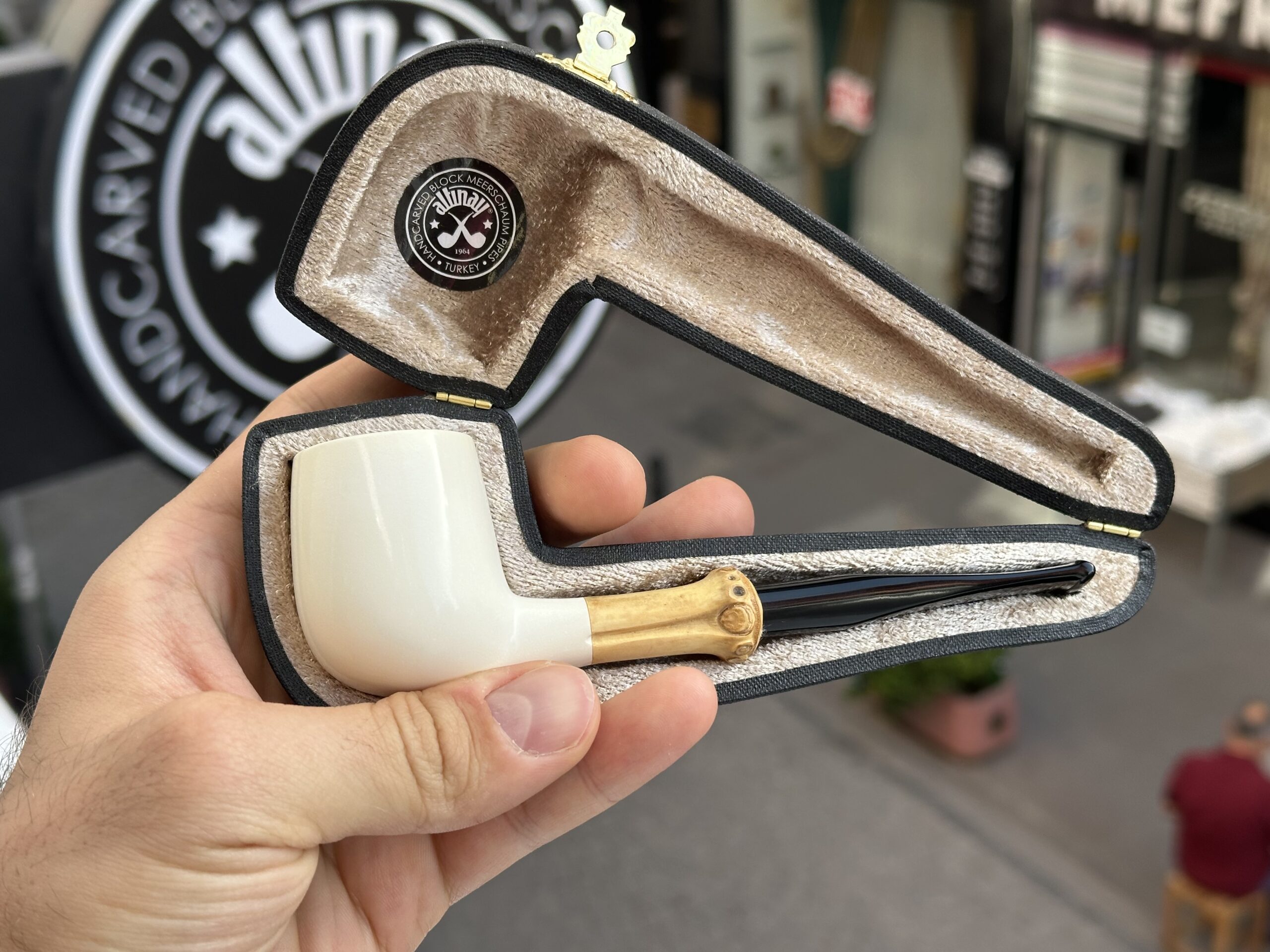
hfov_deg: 39.7
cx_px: 635
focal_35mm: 48
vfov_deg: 30.3
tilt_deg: -25.5
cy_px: 476
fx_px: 1761
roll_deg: +2.5
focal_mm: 6.86
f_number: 1.78
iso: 64
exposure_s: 1/651
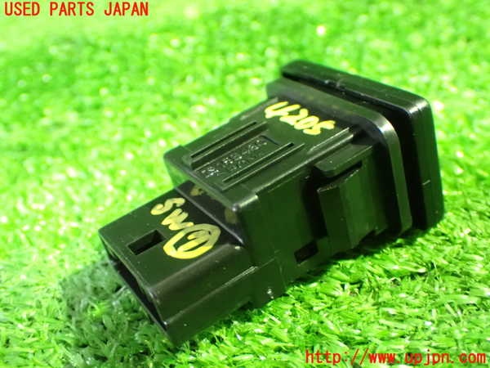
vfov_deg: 32.9
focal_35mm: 44
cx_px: 245
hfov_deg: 42.9
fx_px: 623
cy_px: 184
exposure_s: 1/15
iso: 1600
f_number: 2.9
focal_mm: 7.84
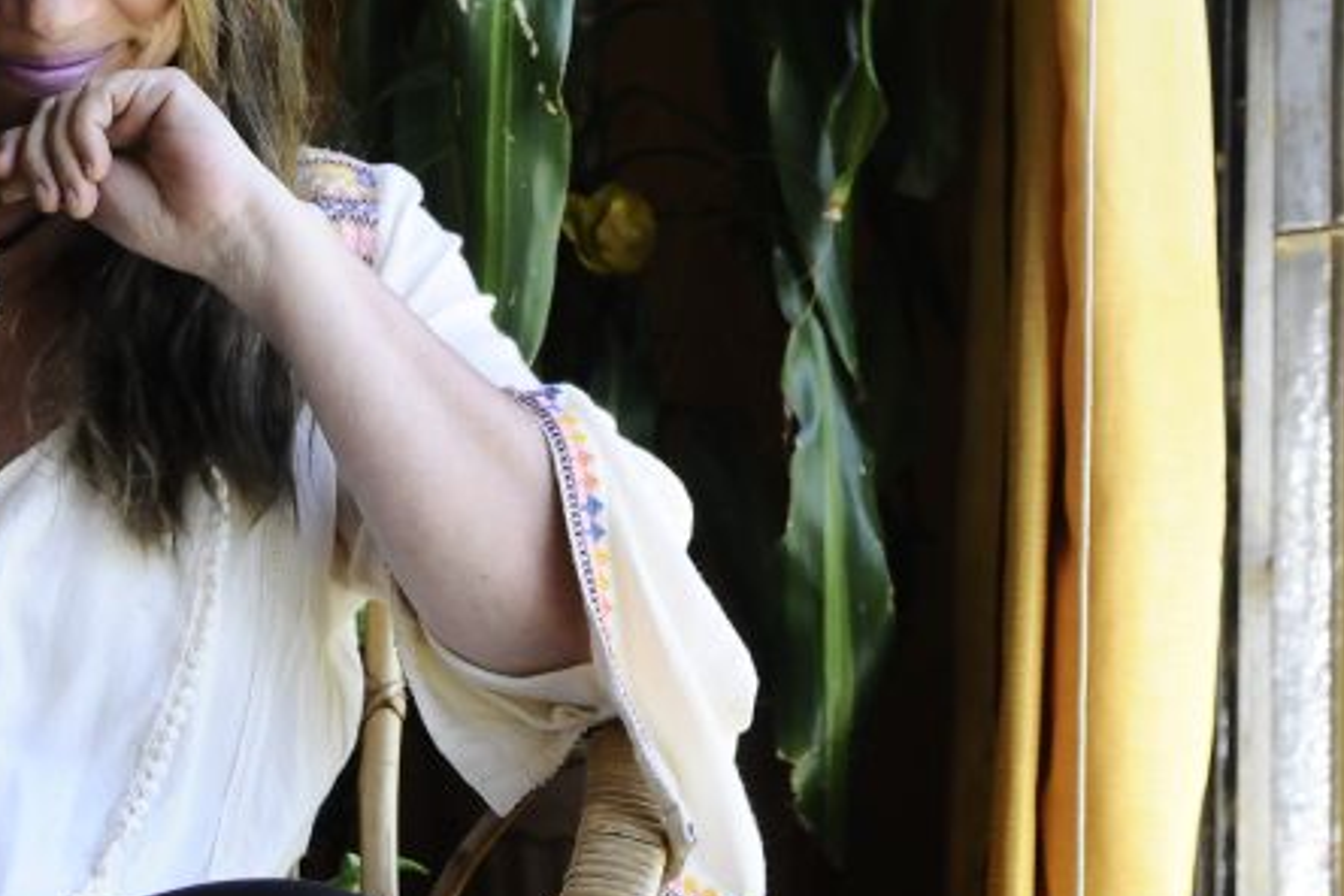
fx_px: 2949
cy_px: 294
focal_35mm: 79
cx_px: 351
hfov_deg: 25.4
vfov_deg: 17.2
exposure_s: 1/25
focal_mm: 26
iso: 800
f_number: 5
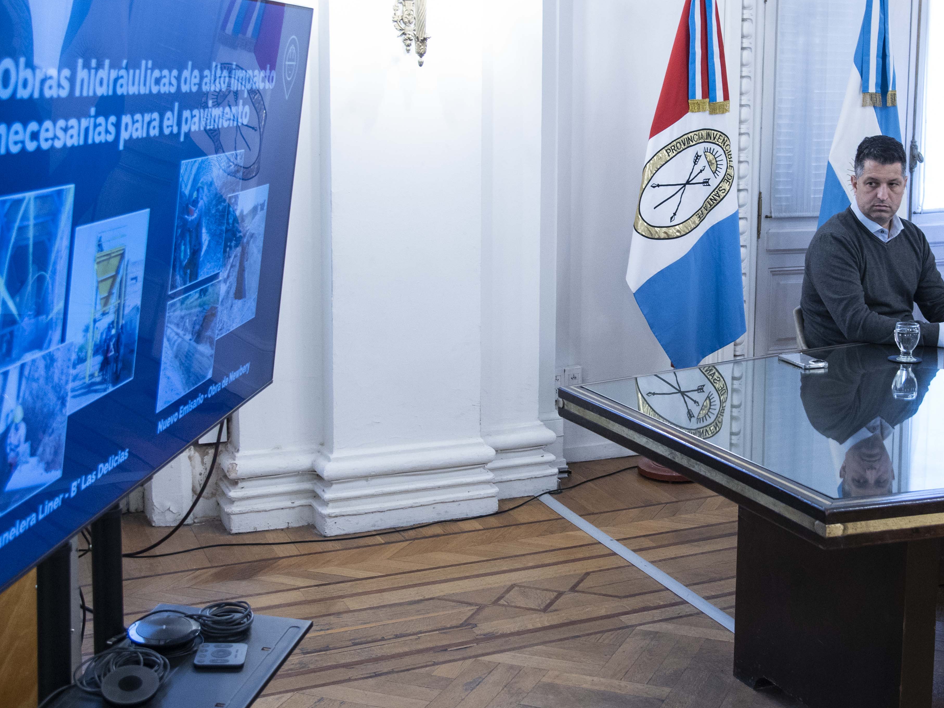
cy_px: 264
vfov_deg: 30.1
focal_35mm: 48
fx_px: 1309
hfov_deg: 38.7
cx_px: 699
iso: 2000
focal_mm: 30
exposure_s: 1/80
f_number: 4
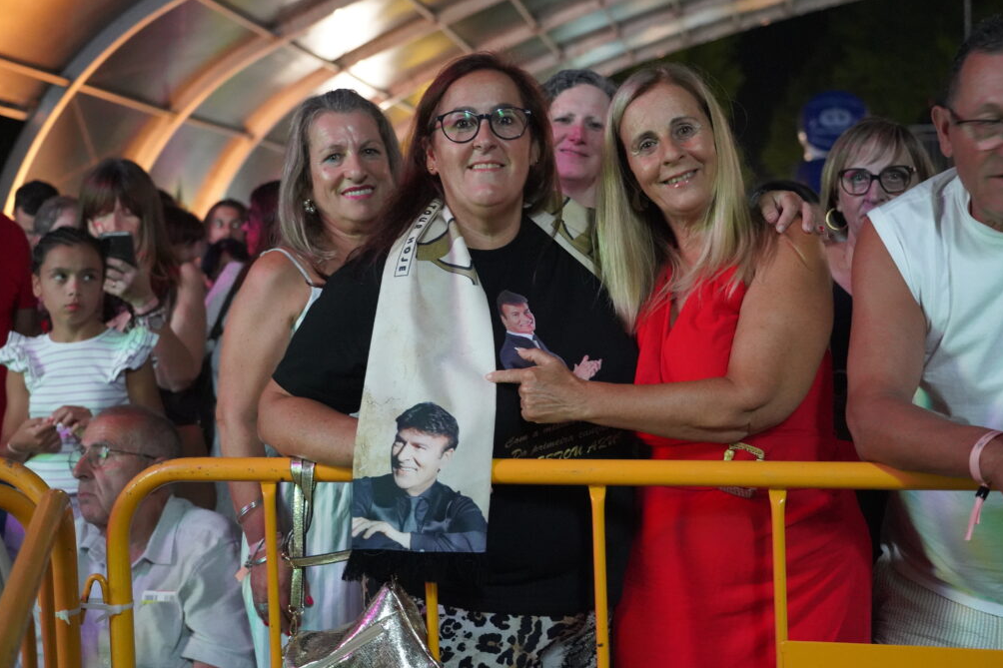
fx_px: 1393
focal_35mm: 50
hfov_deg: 39.6
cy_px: 330
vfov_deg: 27.0
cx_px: 504
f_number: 4
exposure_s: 1/60
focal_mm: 49
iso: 12800
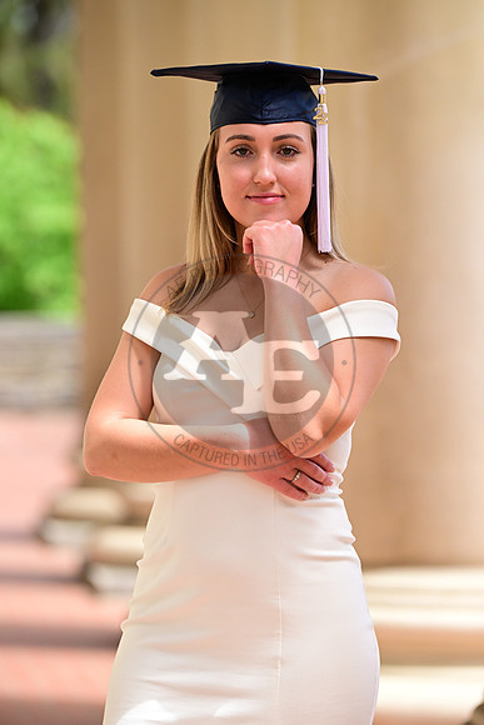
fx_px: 4031
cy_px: 362
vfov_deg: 10.3
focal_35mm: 200
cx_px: 242
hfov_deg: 6.9
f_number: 4.5
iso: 1250
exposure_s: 1/2500
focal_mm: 200
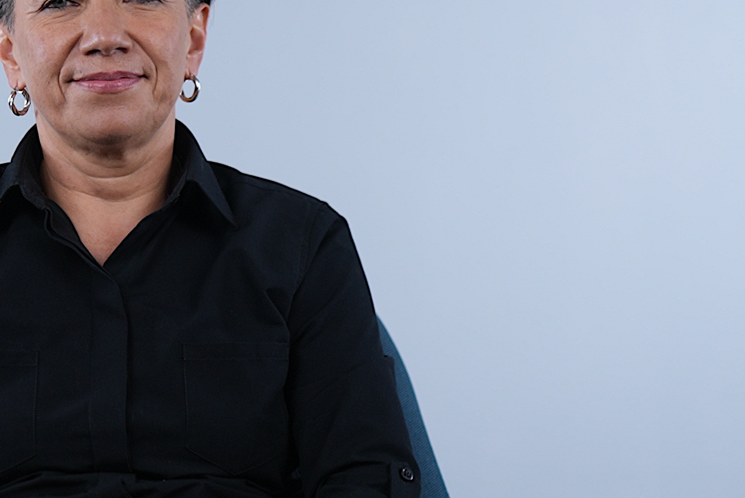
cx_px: 142
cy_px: 292
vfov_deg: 11.5
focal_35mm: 119
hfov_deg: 17.0
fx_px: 2464
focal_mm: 35
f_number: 2
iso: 125
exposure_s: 1/160
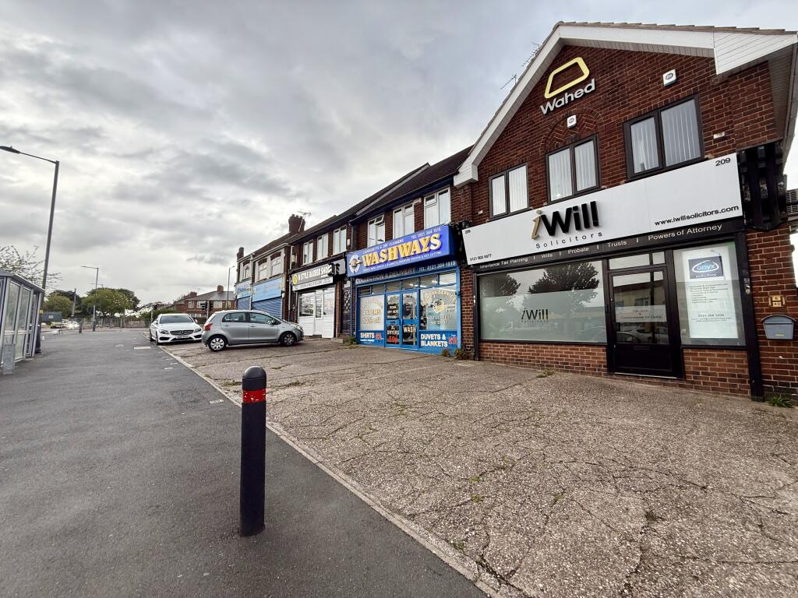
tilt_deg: +7.2
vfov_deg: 85.7
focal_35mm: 14
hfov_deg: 102.1
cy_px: 299
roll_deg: +1.0
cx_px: 399
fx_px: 323
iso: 50
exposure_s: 1/114
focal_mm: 2.22
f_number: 2.2
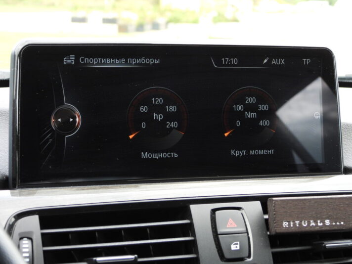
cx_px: 176
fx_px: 813
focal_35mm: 80
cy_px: 132
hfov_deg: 24.4
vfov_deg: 18.4
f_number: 3.5
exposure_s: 1/60
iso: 140
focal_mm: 14.4
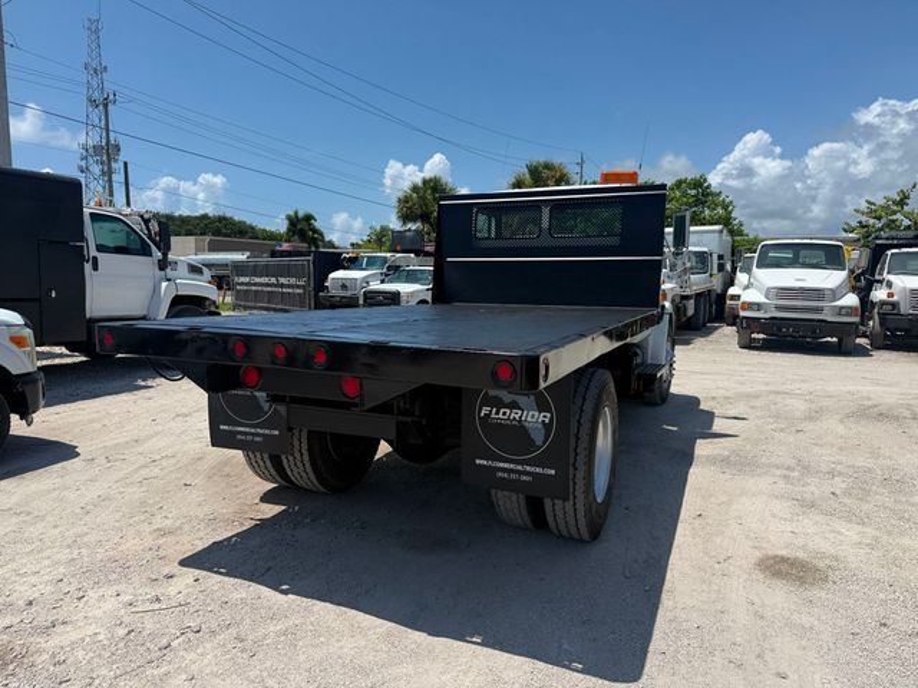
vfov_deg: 56.8
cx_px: 459
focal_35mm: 24
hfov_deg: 71.6
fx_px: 636
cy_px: 344
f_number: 1.78
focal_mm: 6.76
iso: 80
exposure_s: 1/7353
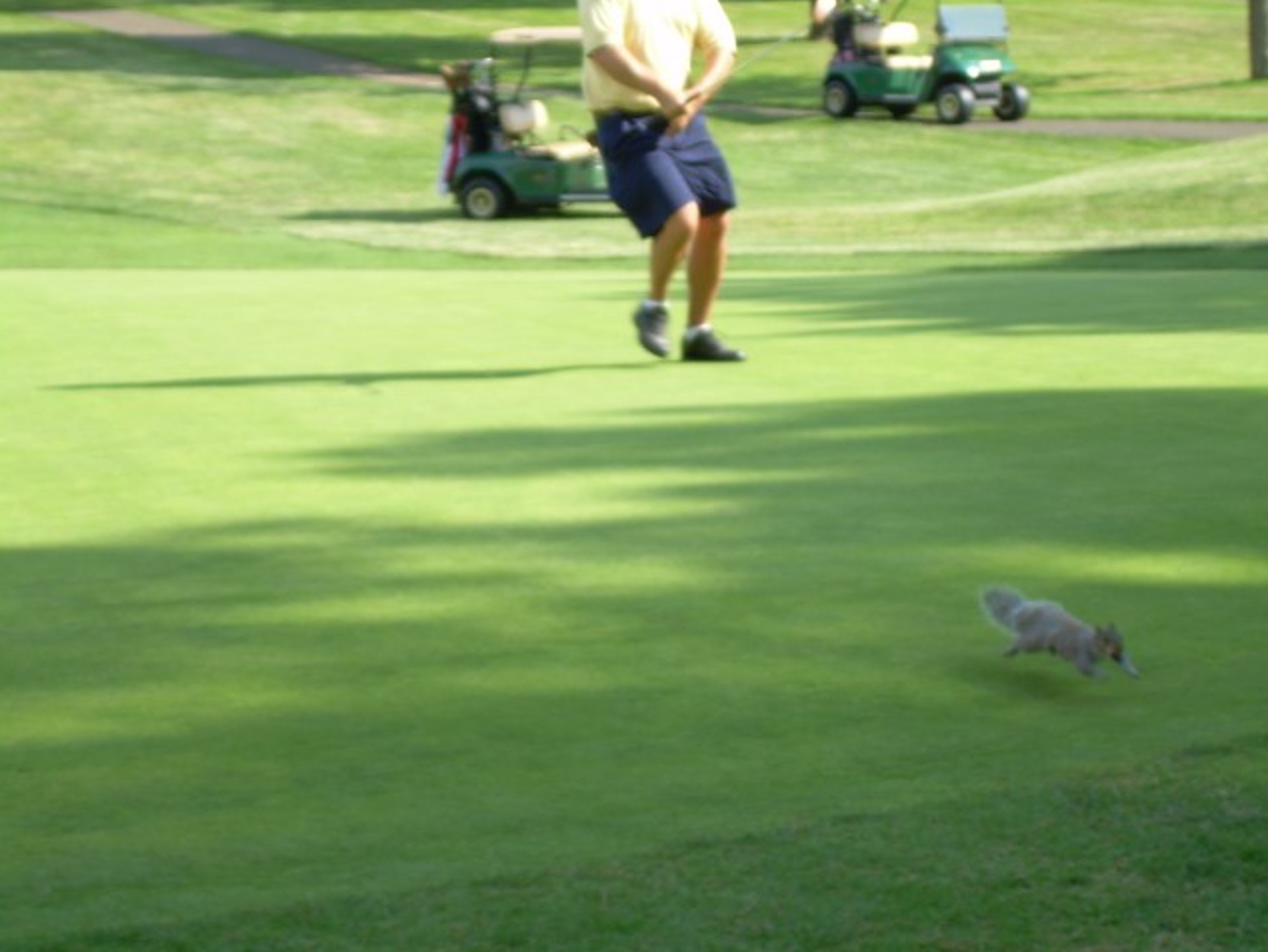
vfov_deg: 13.3
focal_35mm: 111
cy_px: 476
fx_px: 4068
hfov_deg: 17.7
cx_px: 634
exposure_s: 1/136
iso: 50
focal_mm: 18.9
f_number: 4.9
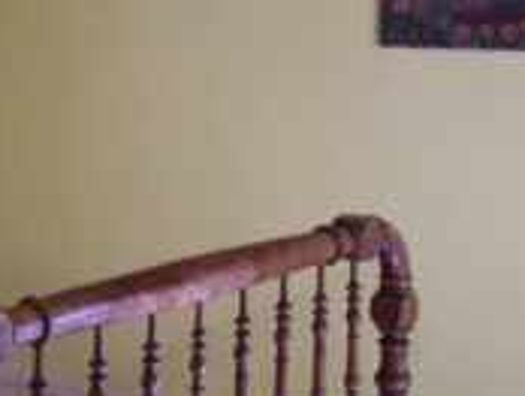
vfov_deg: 16.6
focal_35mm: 89
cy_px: 130
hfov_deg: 21.2
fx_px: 1352
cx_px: 0
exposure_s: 1/8
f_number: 2.7
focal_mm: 5.6
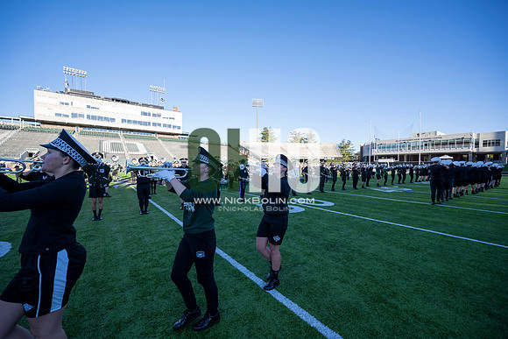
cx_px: 254
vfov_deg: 81.2
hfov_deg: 104.2
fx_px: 198
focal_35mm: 14
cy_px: 170
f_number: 4.5
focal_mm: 14
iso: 160
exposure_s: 1/500
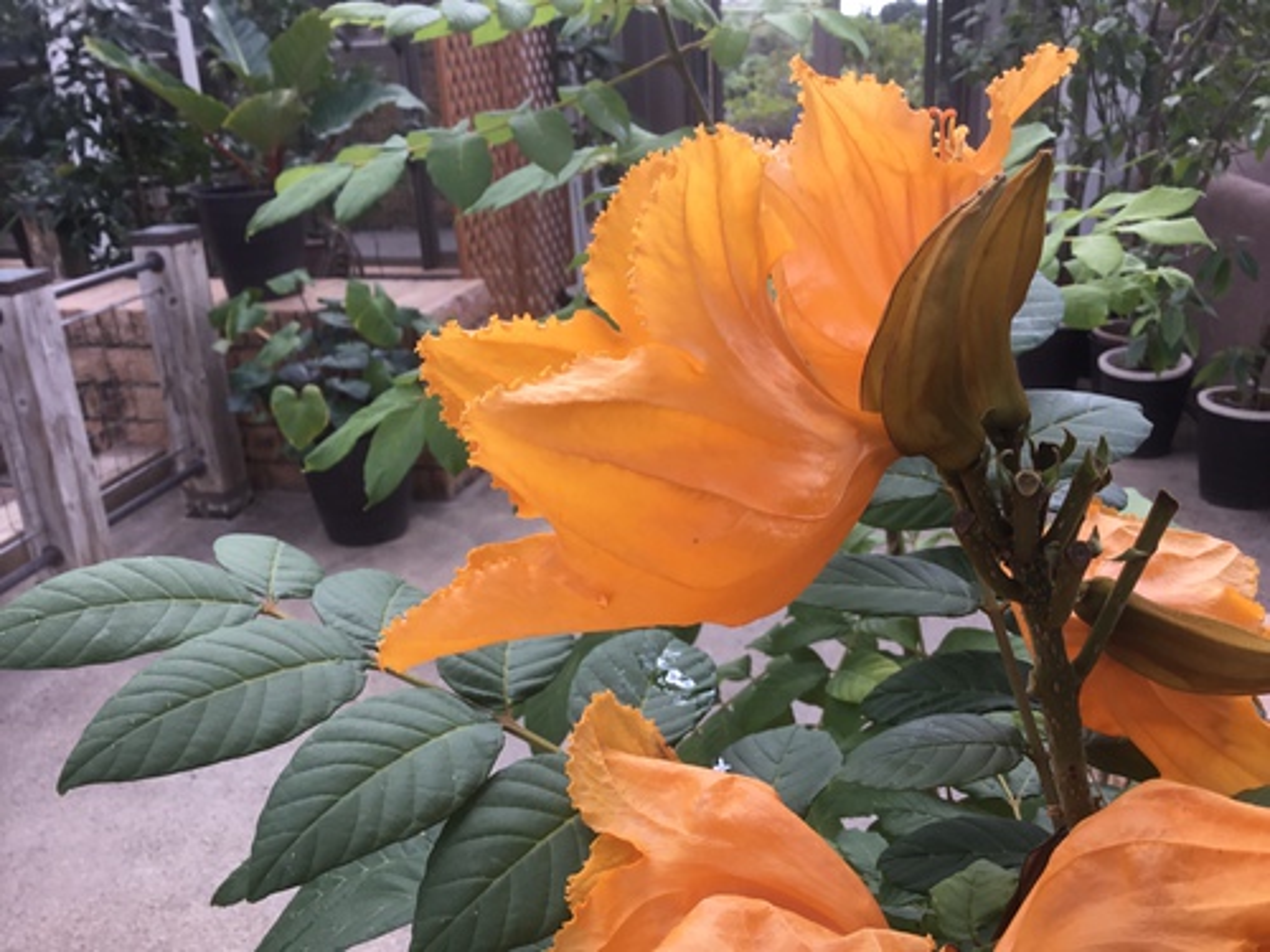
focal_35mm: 31
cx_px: 635
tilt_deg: -21.1
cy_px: 476
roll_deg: +2.8
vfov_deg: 45.4
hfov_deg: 58.4
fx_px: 1137
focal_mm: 3.3
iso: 25
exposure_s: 1/165
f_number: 2.4
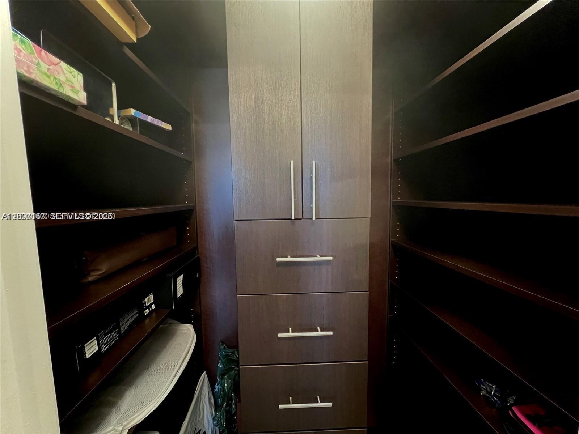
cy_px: 217
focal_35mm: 13
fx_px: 217
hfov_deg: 106.2
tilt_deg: -5.3
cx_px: 290
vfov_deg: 89.9
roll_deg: +0.6
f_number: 1.8
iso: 1000
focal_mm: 1.57
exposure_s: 1/40
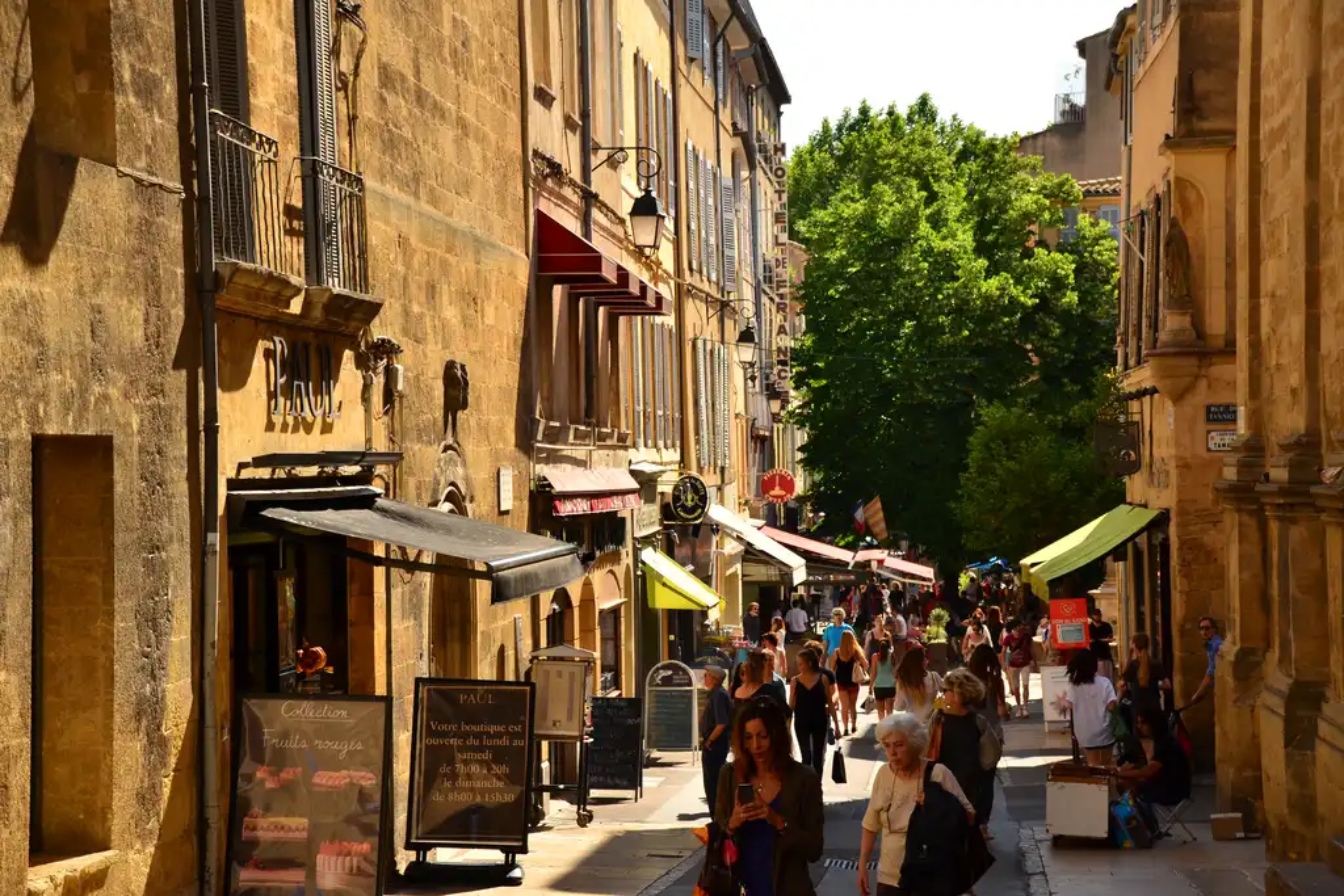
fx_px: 2912
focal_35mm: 78
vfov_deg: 17.5
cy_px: 448
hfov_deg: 26.0
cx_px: 672
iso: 320
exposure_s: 1/200
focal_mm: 52
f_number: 7.1
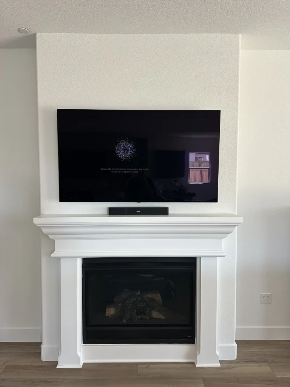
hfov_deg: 56.8
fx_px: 268
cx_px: 145
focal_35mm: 24
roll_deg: +0.3
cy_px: 194
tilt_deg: -3.4
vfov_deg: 71.6
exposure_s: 1/91
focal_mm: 6.86
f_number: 1.78
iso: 250
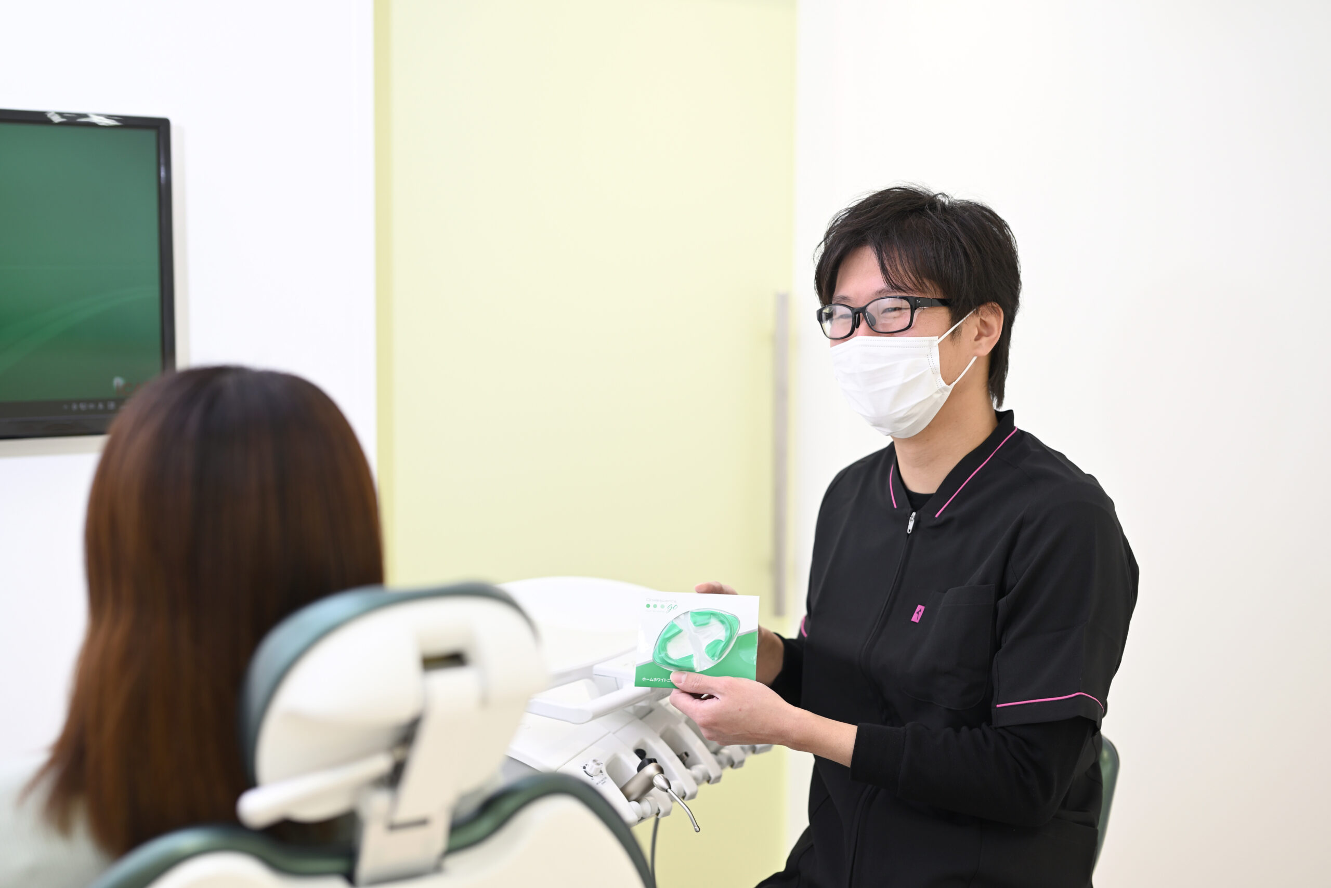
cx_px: 666
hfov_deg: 39.6
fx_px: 1849
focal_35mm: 50
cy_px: 444
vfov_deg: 27.0
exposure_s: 1/125
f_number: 2.2
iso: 100
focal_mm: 50
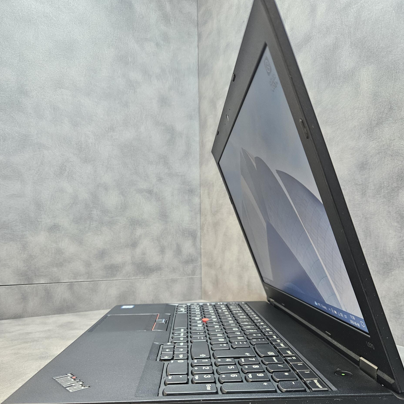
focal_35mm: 28
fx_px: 370
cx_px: 198
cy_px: 275
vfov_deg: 55.9
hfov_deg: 57.3
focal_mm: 5.4
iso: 400
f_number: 1.8
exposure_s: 1/100
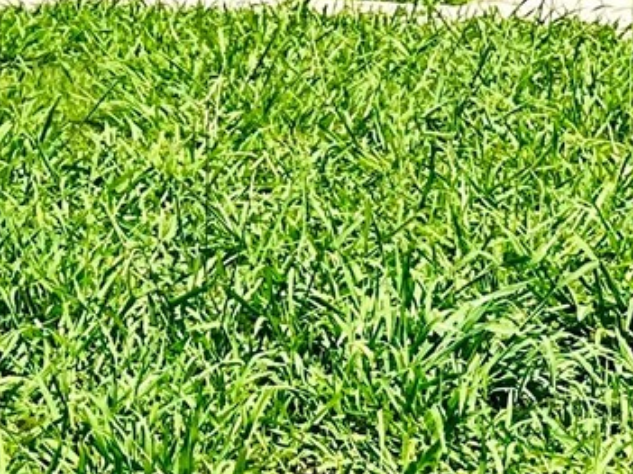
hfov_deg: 14.0
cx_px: 65
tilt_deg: +4.4
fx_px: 2559
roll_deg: +0.2
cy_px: -360
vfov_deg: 10.0
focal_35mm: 140
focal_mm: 6.86
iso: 80
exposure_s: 1/1212
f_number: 1.78
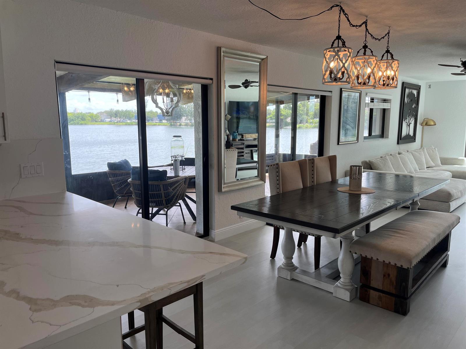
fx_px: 350
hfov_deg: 67.3
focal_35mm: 26
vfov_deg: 53.1
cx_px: 233
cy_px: 174
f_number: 1.6
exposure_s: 1/217
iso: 40
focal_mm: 5.1
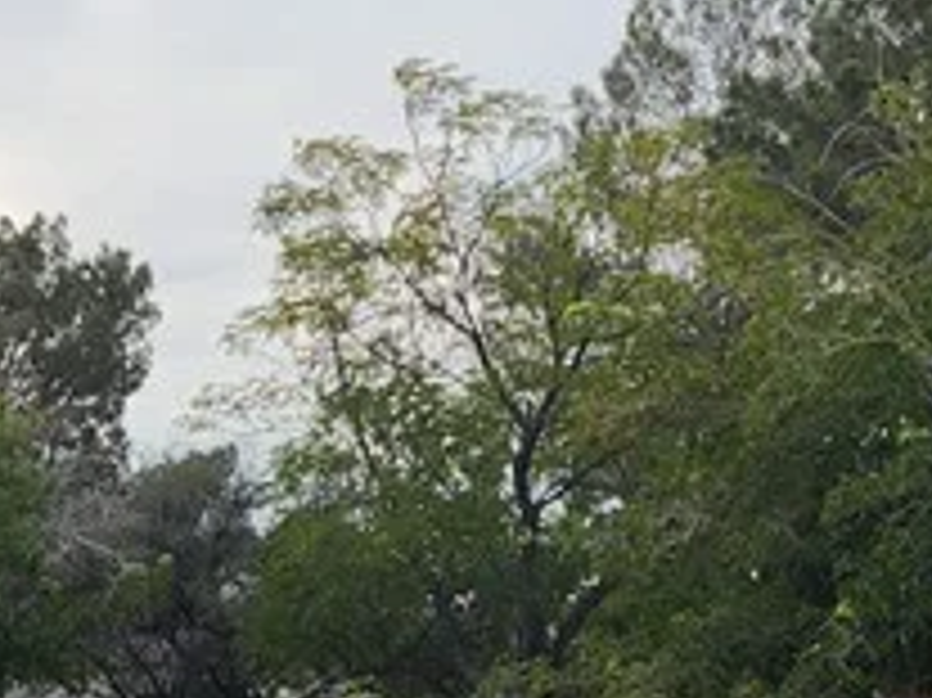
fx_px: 3068
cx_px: 315
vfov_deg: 12.6
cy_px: 896
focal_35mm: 114
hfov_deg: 17.2
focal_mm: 5.4
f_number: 1.8
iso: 20
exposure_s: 1/750
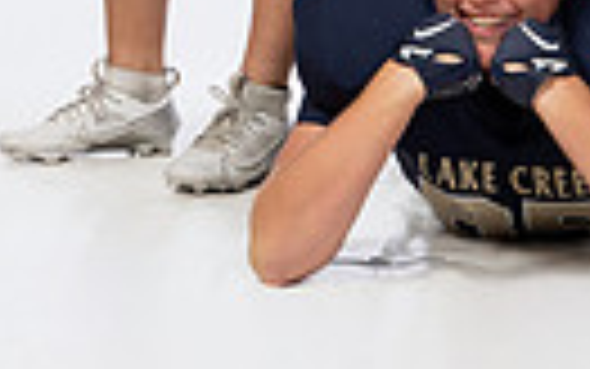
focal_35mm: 186
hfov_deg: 11.3
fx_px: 2992
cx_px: 293
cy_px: -522
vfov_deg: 6.7
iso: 640
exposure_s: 1/250
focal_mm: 53
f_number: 7.1
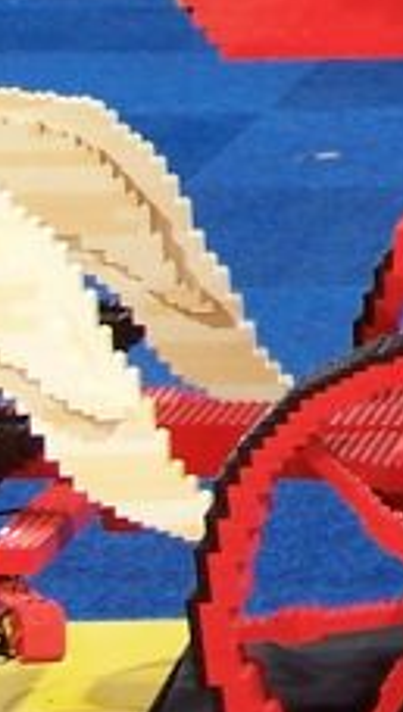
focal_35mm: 249
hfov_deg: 4.8
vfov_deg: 8.6
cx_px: 1028
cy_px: -125
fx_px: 4709
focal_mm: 8.5
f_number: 3
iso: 80
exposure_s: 1/2
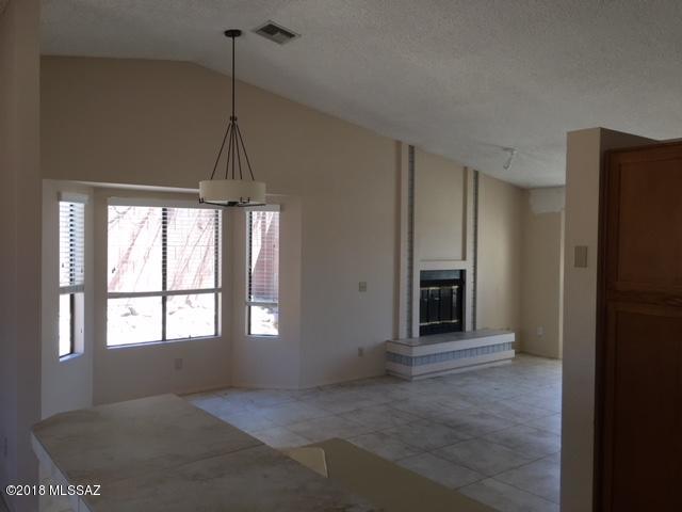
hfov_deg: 61.7
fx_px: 571
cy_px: 256
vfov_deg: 48.2
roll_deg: -1.9
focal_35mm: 29
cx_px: 341
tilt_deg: -0.6
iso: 40
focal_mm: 4.15
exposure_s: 1/120
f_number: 2.2
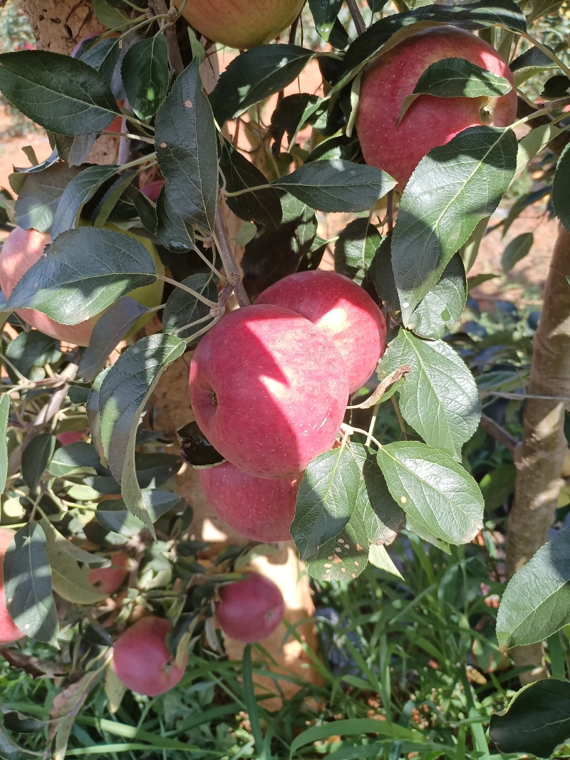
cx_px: 285
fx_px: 571
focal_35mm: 26
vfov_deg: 67.3
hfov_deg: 53.1
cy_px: 380
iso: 627
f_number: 1.8
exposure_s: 1/900
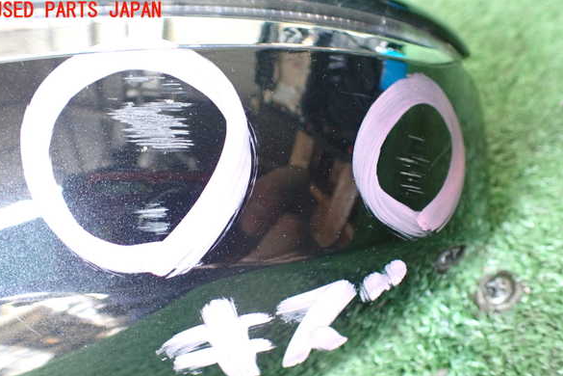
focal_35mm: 32
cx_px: 275
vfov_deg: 41.0
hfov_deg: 58.7
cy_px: 216
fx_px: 500
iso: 800
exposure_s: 1/50
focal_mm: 5.4
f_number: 2.3
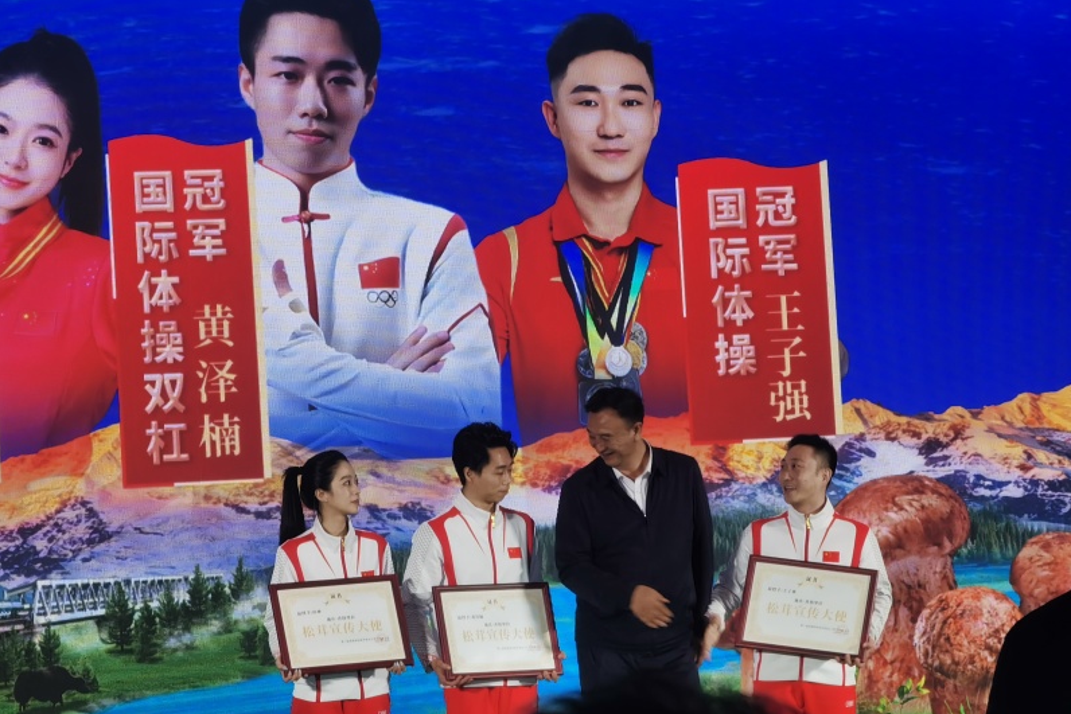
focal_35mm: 185
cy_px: 390
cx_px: 536
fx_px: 5504
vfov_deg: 7.4
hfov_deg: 11.1
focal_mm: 14.46
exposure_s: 1/50
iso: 64
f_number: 3.4
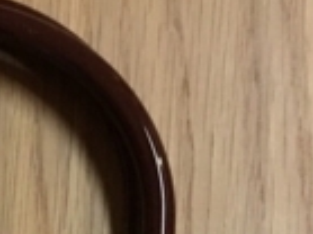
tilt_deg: -83.0
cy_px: 659
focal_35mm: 167
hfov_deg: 11.5
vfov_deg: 7.9
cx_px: -104
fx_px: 1509
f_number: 2.2
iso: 80
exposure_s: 1/8
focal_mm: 4.15
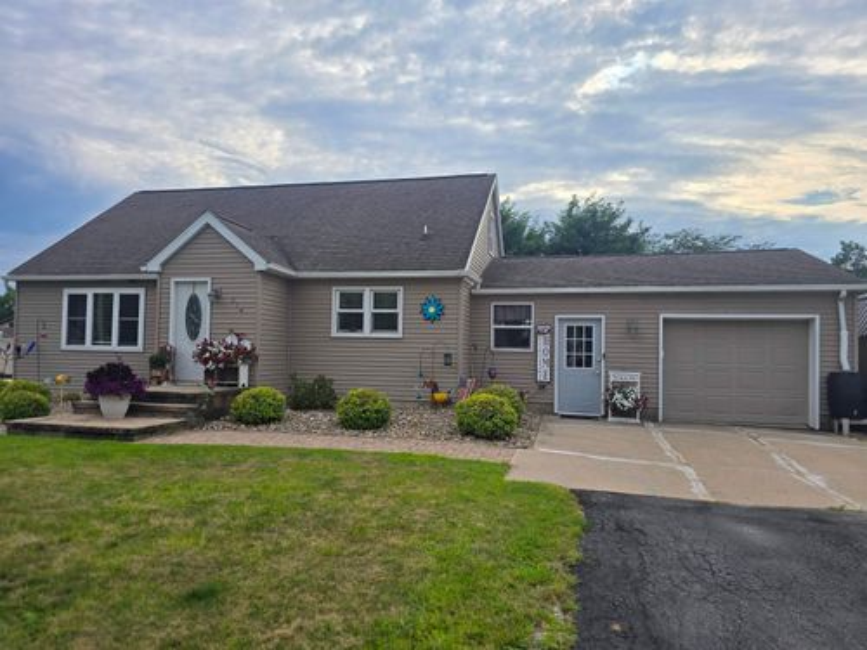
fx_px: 576
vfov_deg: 58.9
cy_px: 325
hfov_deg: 73.9
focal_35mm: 23
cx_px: 434
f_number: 1.7
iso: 12
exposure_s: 1/917
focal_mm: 6.3
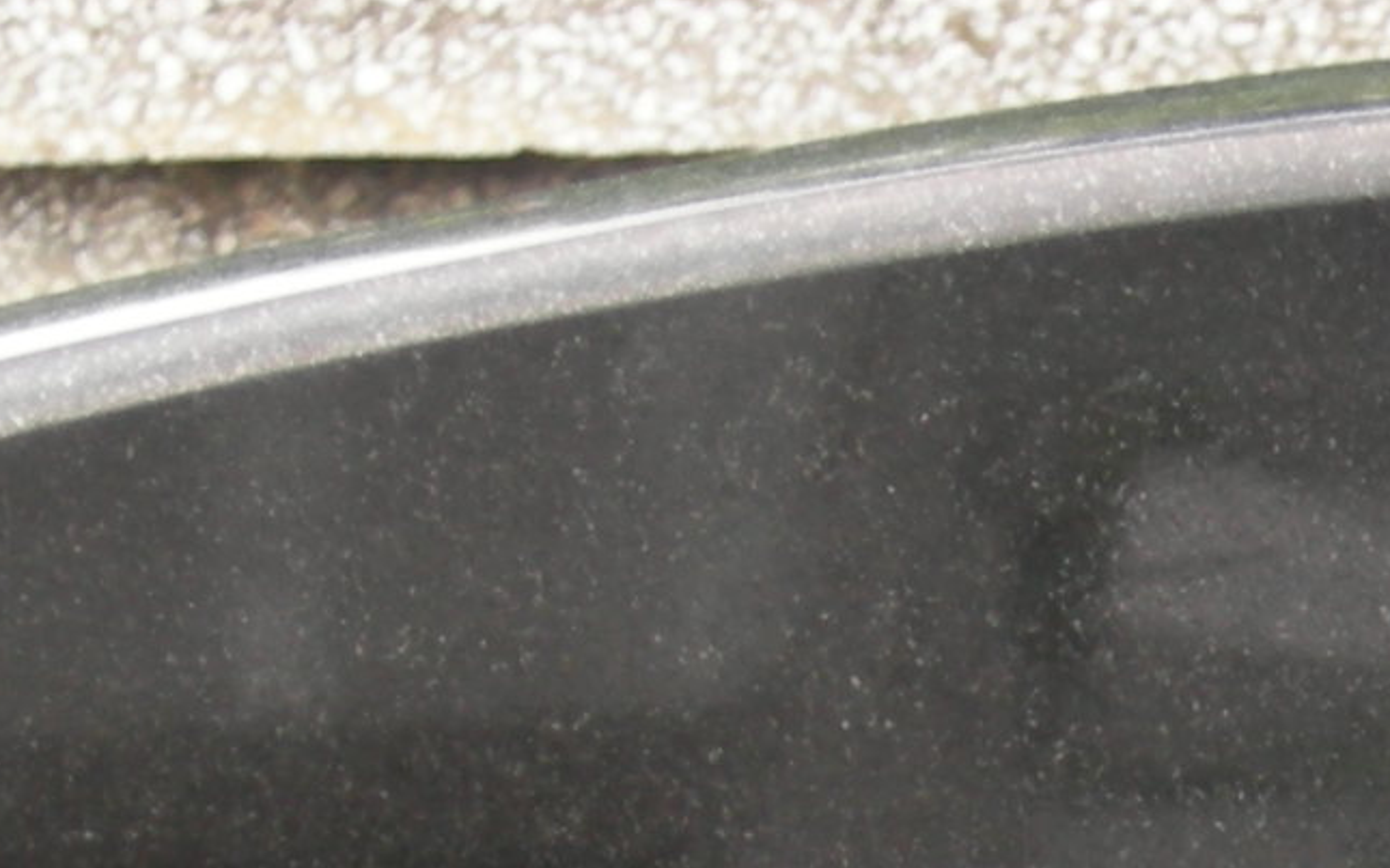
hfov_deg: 5.7
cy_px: 2083
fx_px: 13712
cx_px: 2103
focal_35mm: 362
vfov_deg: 3.6
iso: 64
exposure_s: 1/99
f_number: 4.1
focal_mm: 17.7
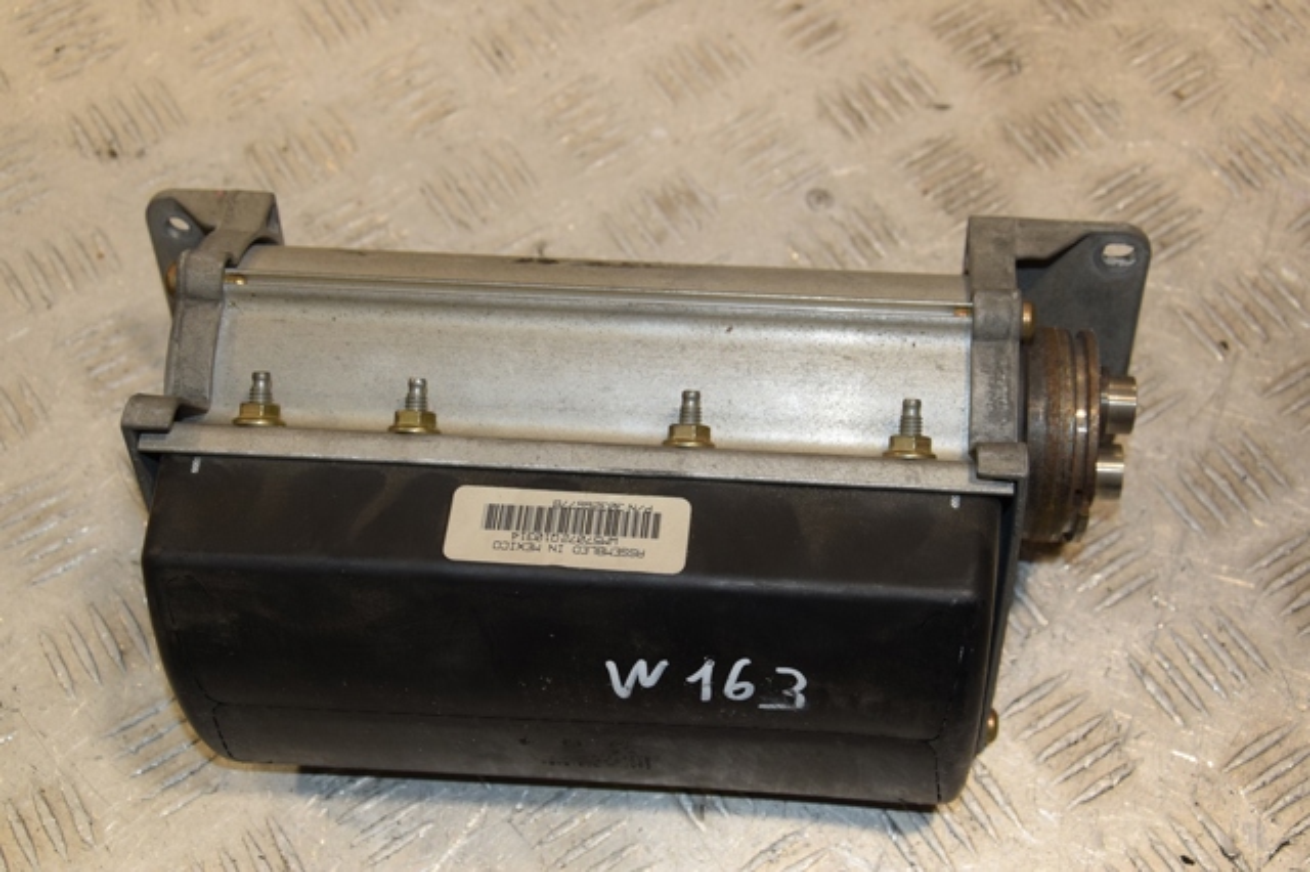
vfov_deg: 23.8
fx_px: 2073
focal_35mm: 57
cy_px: 436
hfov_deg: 35.1
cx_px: 655
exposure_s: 1/200
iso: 800
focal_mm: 38
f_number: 7.1
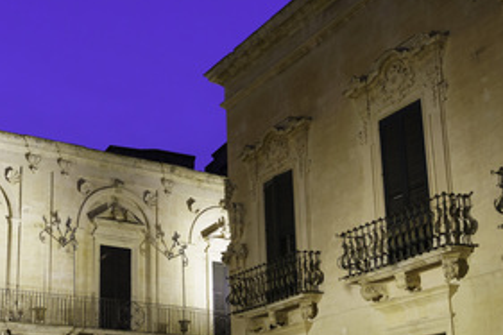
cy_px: 284
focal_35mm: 58
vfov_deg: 22.9
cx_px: 179
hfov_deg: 34.3
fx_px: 809
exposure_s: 1/60
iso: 1600
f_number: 3.2
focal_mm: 25.4
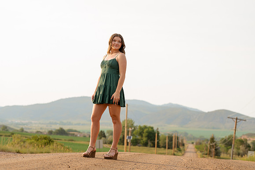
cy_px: 85
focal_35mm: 84
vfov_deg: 16.3
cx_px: 128
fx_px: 595
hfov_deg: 24.2
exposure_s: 1/250
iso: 125
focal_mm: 84
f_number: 4
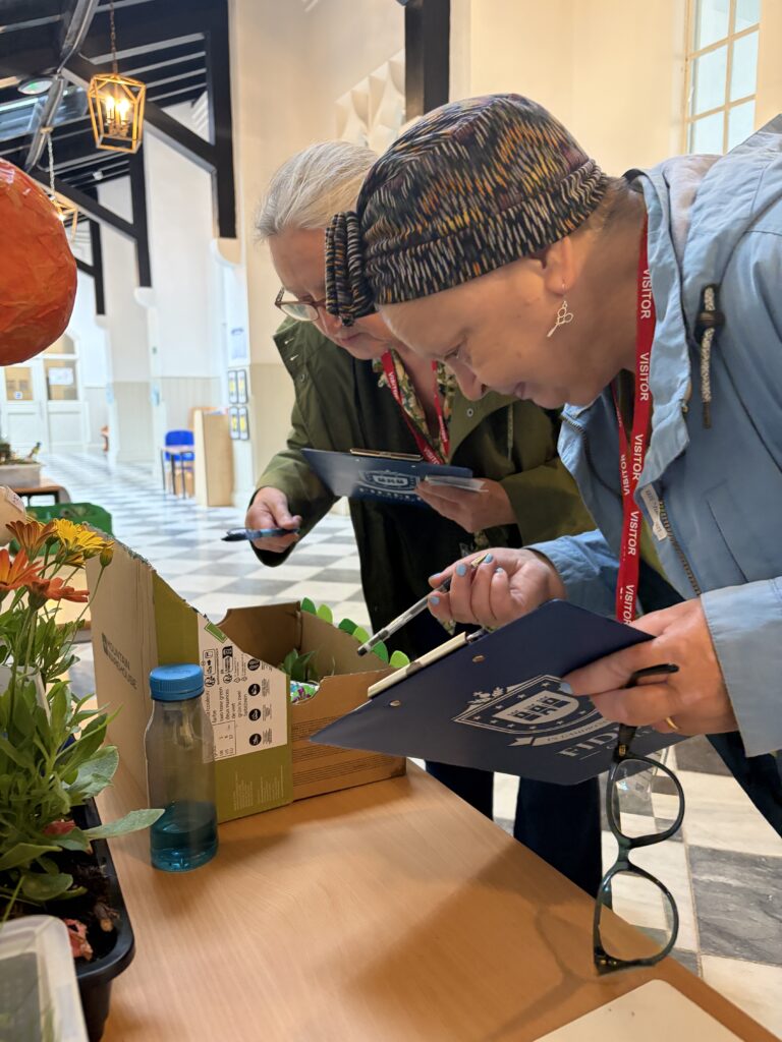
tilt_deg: -8.2
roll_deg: +0.3
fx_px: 783
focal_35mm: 26
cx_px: 391
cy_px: 521
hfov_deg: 53.1
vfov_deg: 67.3
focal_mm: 5.96
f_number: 1.6
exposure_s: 1/50
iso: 400
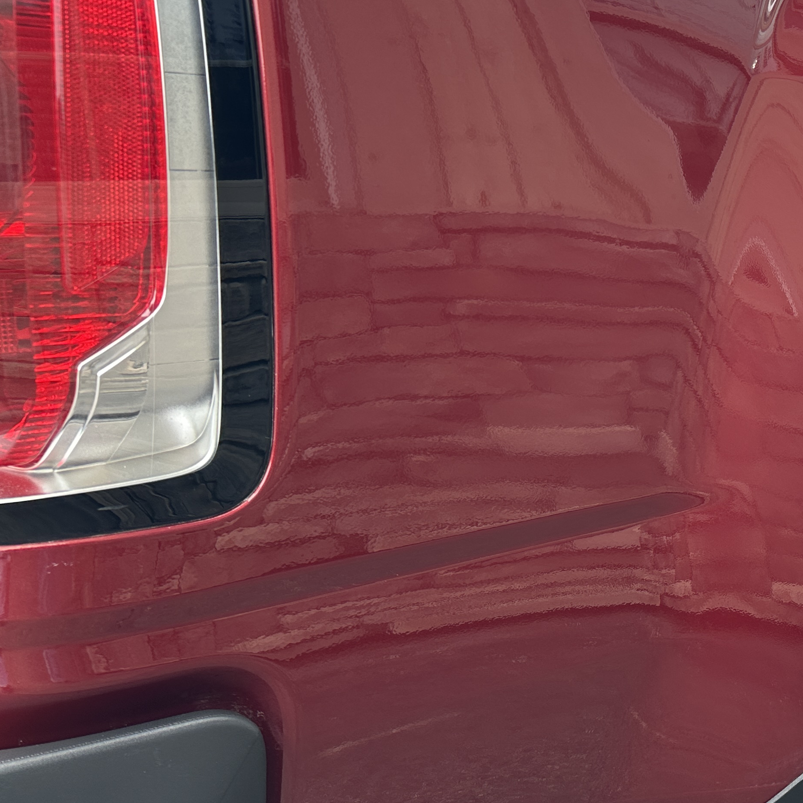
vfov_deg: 36.3
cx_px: 797
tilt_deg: -5.8
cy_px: 246
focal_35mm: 46
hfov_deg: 33.7
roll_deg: +1.1
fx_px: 1207
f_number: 1.78
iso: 80
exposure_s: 1/161
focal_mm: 6.86
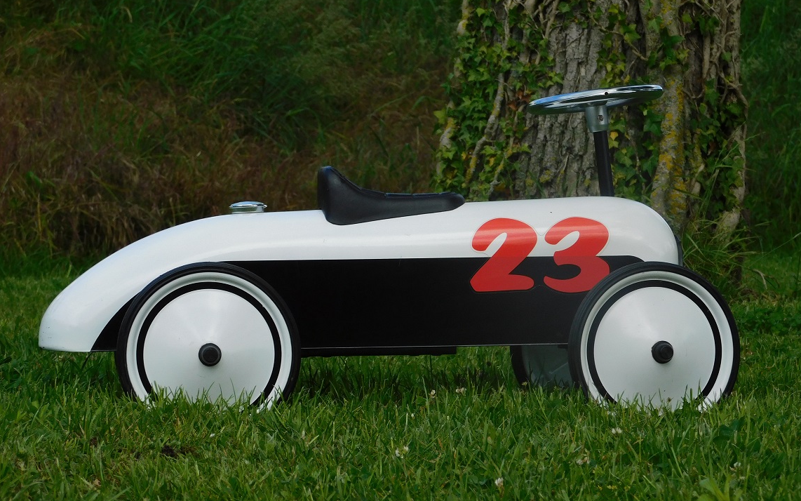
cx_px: 402
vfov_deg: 10.7
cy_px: 250
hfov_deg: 17.0
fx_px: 2685
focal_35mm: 123
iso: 125
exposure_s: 1/500
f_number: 4.8
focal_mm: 20.3
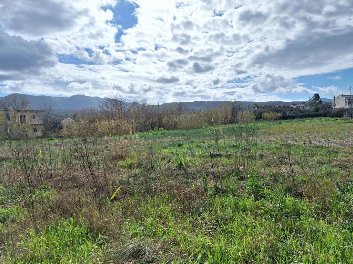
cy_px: 132
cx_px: 176
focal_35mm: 23
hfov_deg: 73.9
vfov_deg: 58.9
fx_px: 235
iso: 40
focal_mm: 5.54
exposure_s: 1/3425
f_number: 1.8
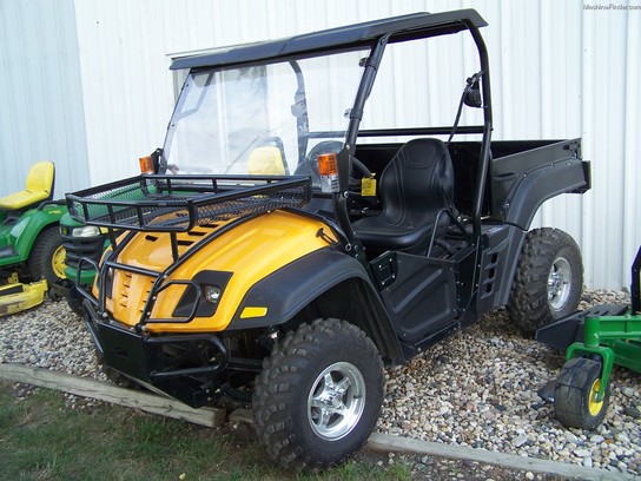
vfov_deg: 37.7
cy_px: 240
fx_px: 704
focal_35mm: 38
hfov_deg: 49.0
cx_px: 320
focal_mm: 6.3
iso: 80
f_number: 2.8
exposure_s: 1/250
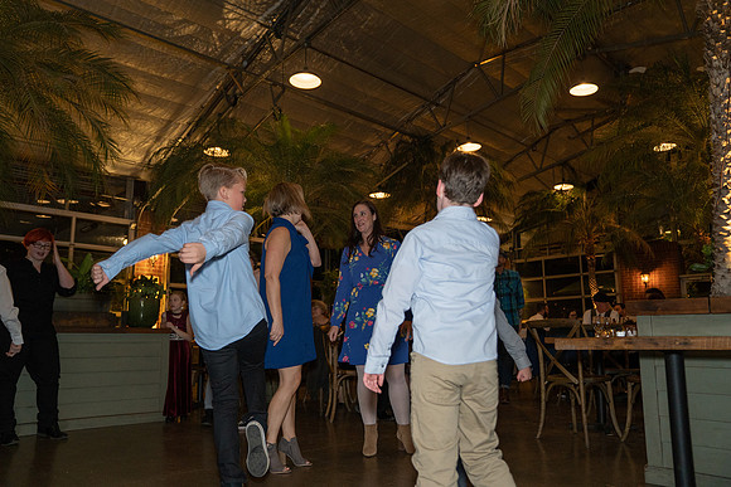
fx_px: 569
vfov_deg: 46.4
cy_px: 244
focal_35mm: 28
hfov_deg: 65.5
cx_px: 366
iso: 2000
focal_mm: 28
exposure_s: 1/125
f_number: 2.8
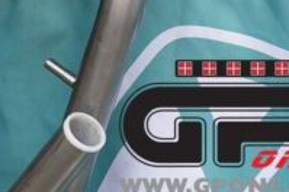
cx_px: -343
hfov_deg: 6.1
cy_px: -233
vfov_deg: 4.1
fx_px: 2645
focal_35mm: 330
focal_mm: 43
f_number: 4
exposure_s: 1/320
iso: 100
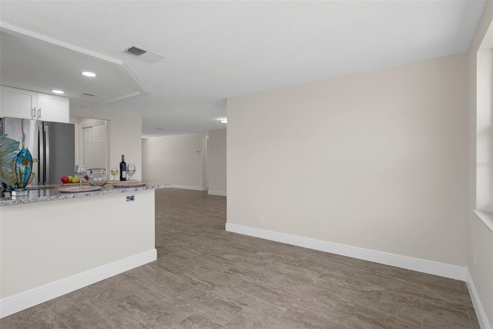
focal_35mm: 17
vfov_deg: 70.4
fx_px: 233
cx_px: 246
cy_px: 164
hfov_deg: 93.3
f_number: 9
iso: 320
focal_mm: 17
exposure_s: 1/13
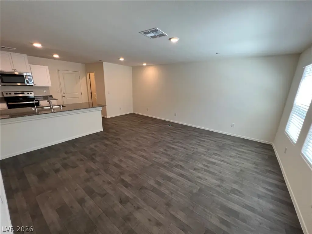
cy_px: 117
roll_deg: -2.2
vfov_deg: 89.9
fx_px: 117
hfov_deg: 106.2
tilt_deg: -14.1
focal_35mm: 13
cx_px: 156
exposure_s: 1/120
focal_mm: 1.57
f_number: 1.8
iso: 125
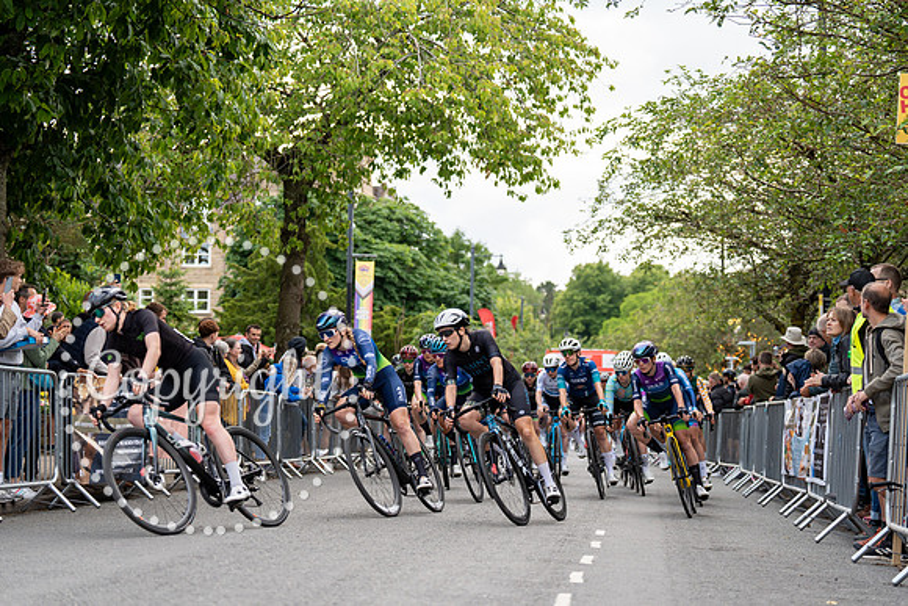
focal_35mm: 70
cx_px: 454
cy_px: 303
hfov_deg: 28.8
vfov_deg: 19.5
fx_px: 1766
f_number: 2.8
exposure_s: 1/500
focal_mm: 70
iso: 500
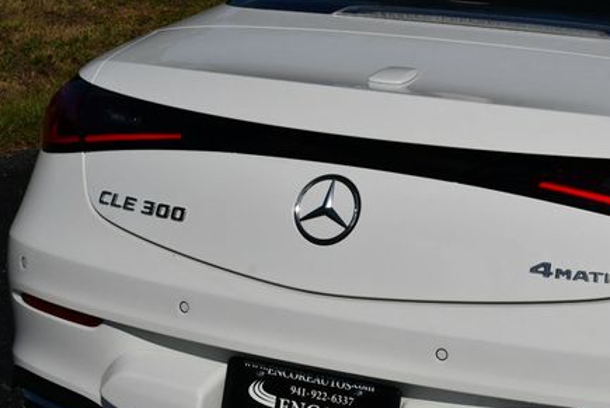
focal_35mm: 103
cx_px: 338
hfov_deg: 19.8
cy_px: 247
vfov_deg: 13.3
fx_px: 1747
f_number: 13
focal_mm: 35
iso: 100
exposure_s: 1/640
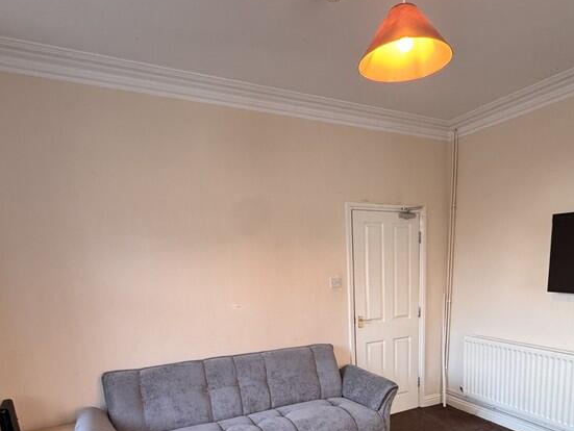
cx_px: 350
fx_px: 431
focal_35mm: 26
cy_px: 352
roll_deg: +2.1
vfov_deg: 49.6
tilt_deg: -12.1
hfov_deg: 66.5
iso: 250
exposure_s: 1/100
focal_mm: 2.22
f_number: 2.2
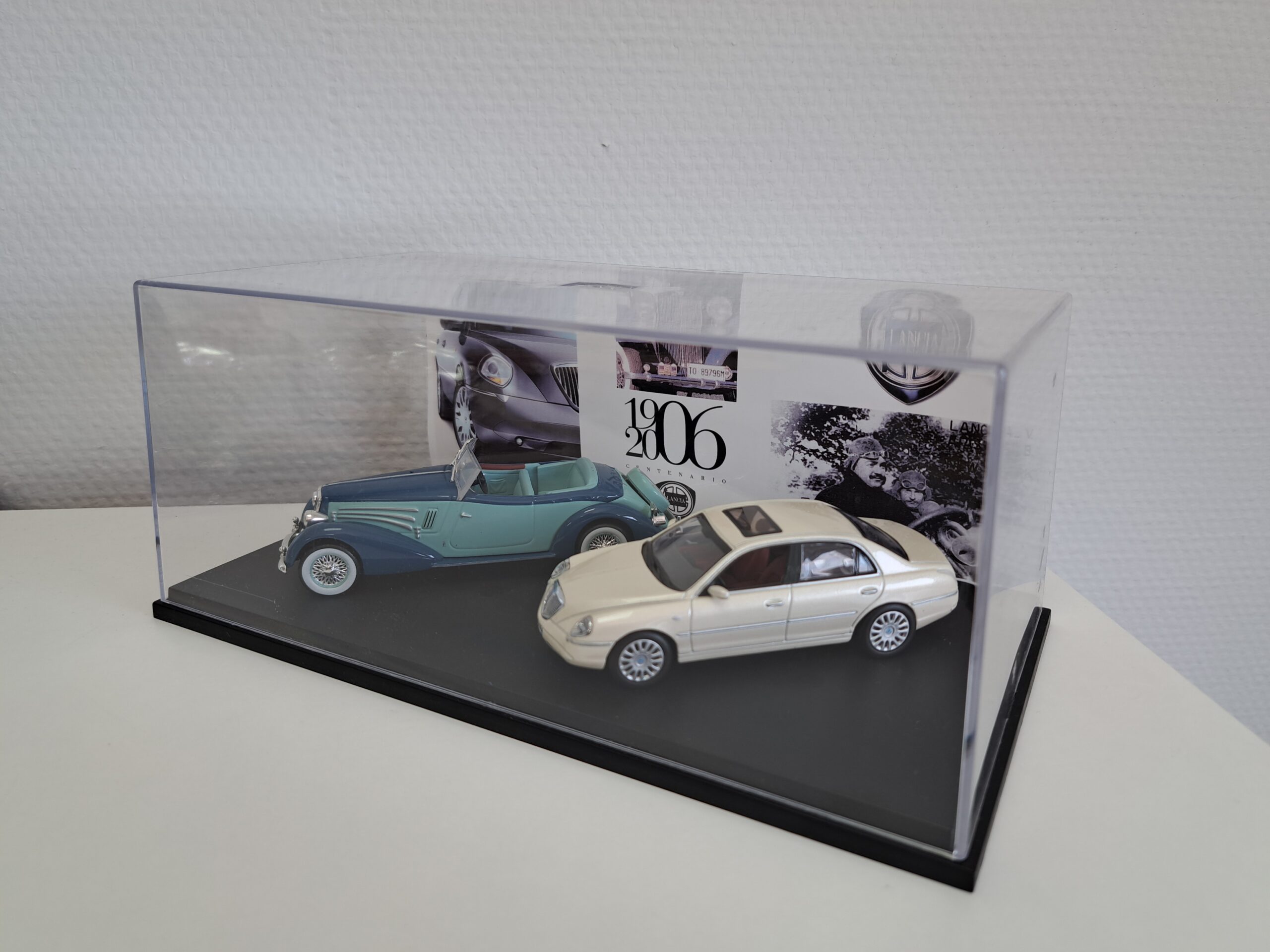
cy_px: 476
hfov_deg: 71.6
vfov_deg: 56.8
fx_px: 881
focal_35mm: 24
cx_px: 635
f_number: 1.8
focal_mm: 5.23
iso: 50
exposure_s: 1/100
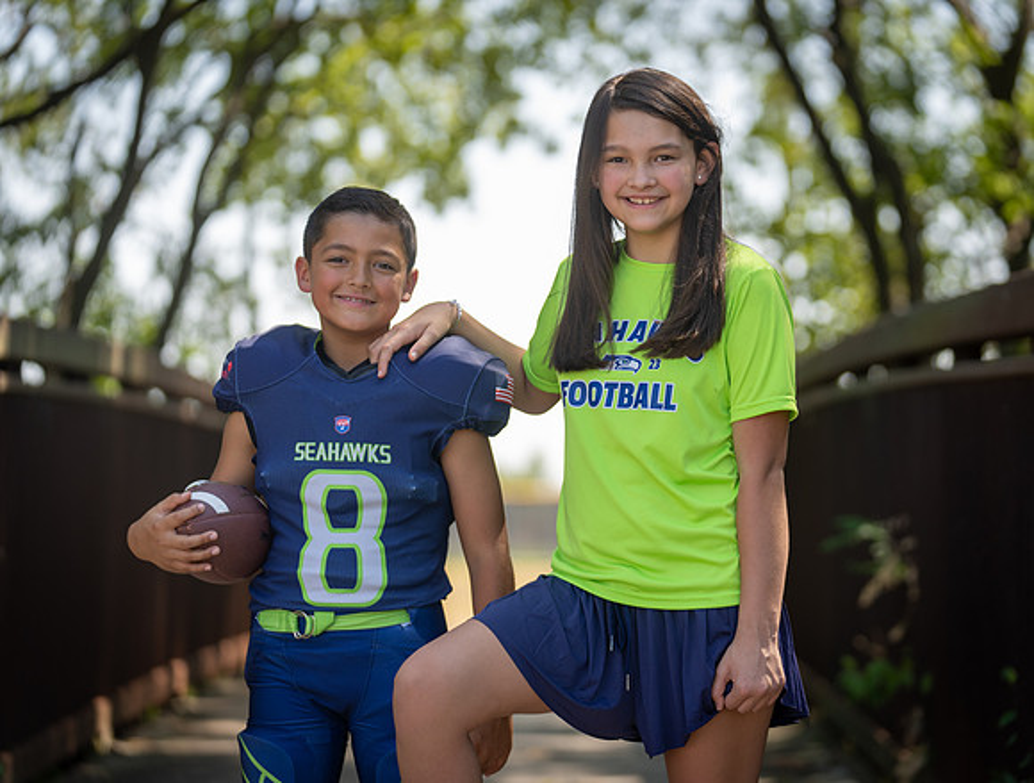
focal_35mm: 128
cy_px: 391
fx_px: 3842
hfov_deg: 15.3
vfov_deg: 11.6
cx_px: 586
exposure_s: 1/400
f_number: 2.8
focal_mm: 116
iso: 100
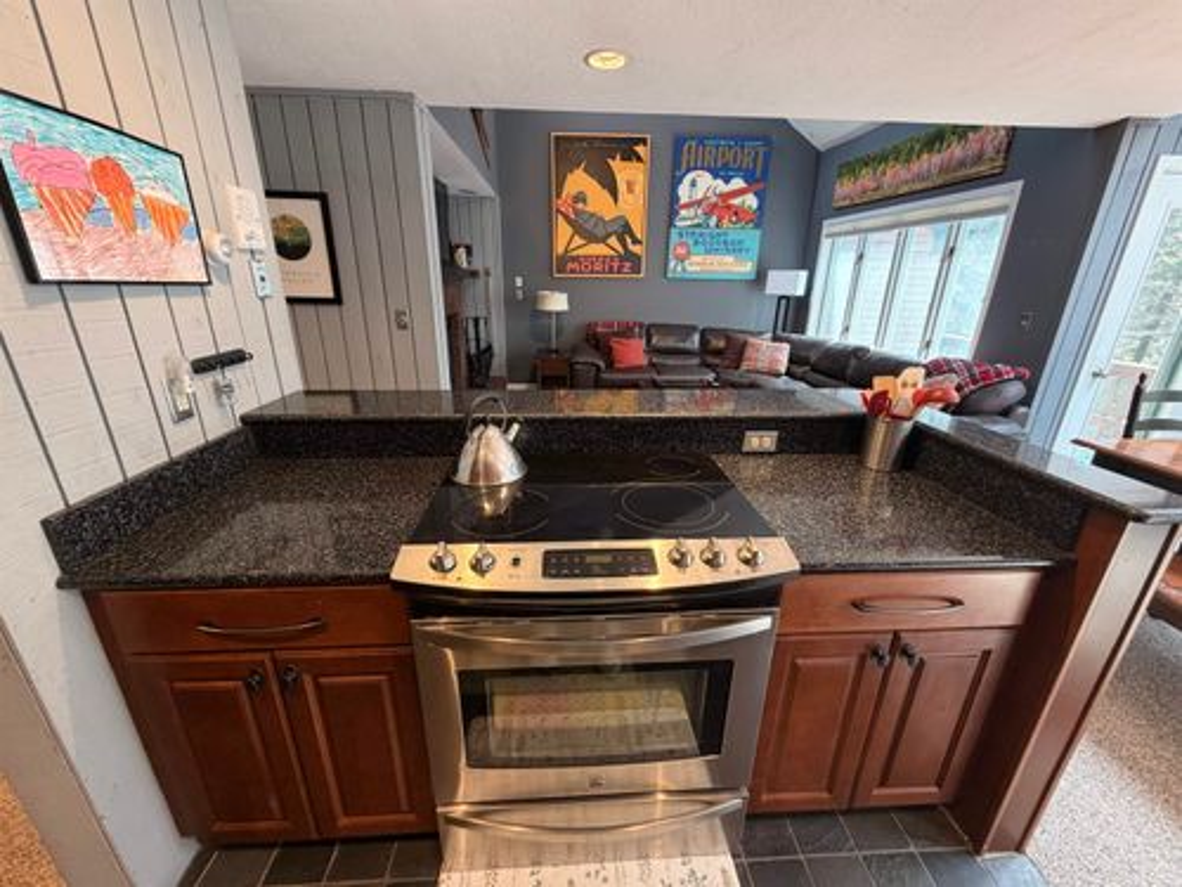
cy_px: 444
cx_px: 591
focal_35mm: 14
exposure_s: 1/60
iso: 250
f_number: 2.2
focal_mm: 2.22
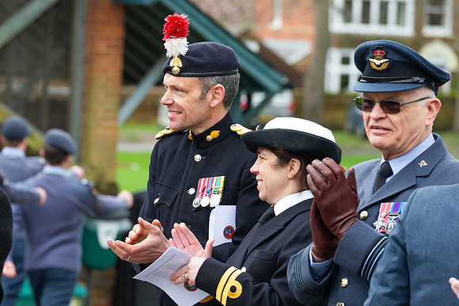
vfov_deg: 5.4
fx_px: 3214
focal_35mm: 252
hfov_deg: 8.2
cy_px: 152
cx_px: 170
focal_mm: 200
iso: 800
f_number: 6.3
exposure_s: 1/250
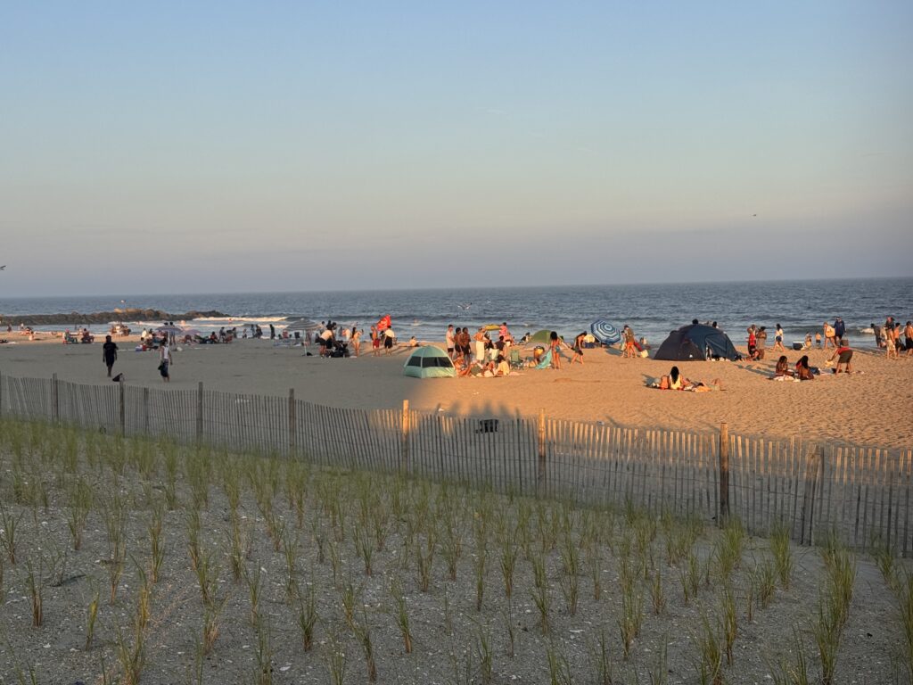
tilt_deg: -2.8
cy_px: 342
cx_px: 456
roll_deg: +1.1
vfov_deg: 30.3
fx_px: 1266
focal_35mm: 48
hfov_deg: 39.7
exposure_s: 1/1984
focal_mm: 6.76
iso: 64
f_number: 1.78
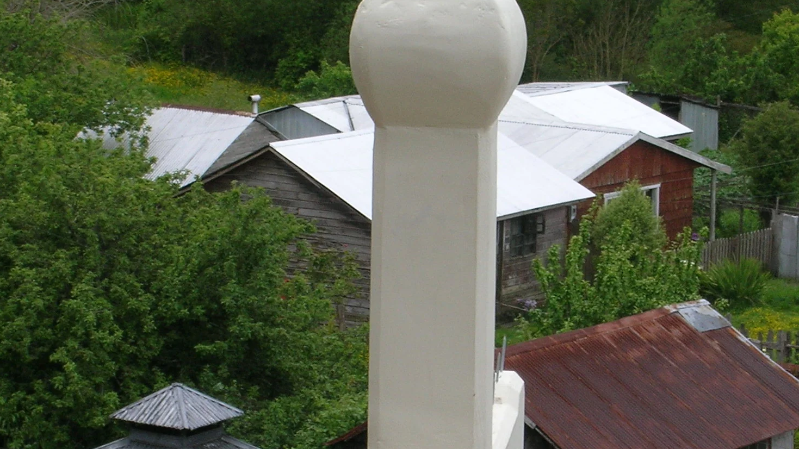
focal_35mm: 173
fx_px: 3665
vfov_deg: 7.0
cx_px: 402
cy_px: 335
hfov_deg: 12.4
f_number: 7.6
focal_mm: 15
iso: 50
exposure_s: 1/100
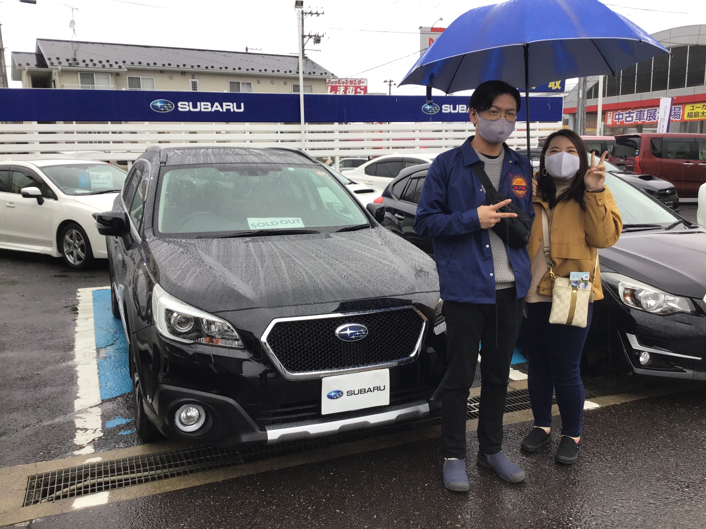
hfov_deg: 58.4
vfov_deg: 45.4
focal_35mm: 31
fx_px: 632
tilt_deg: -9.6
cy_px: 264
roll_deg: +0.0
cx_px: 353
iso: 32
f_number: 2.4
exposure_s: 1/120
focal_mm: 3.3
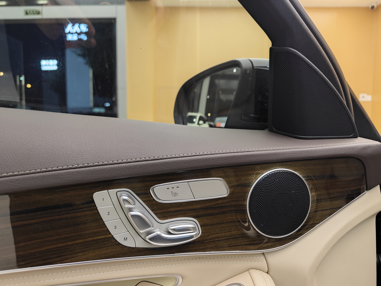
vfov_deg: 58.9
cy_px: 143
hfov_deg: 73.9
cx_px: 190
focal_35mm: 23
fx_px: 253
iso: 640
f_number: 1.9
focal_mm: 8.7
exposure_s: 1/50
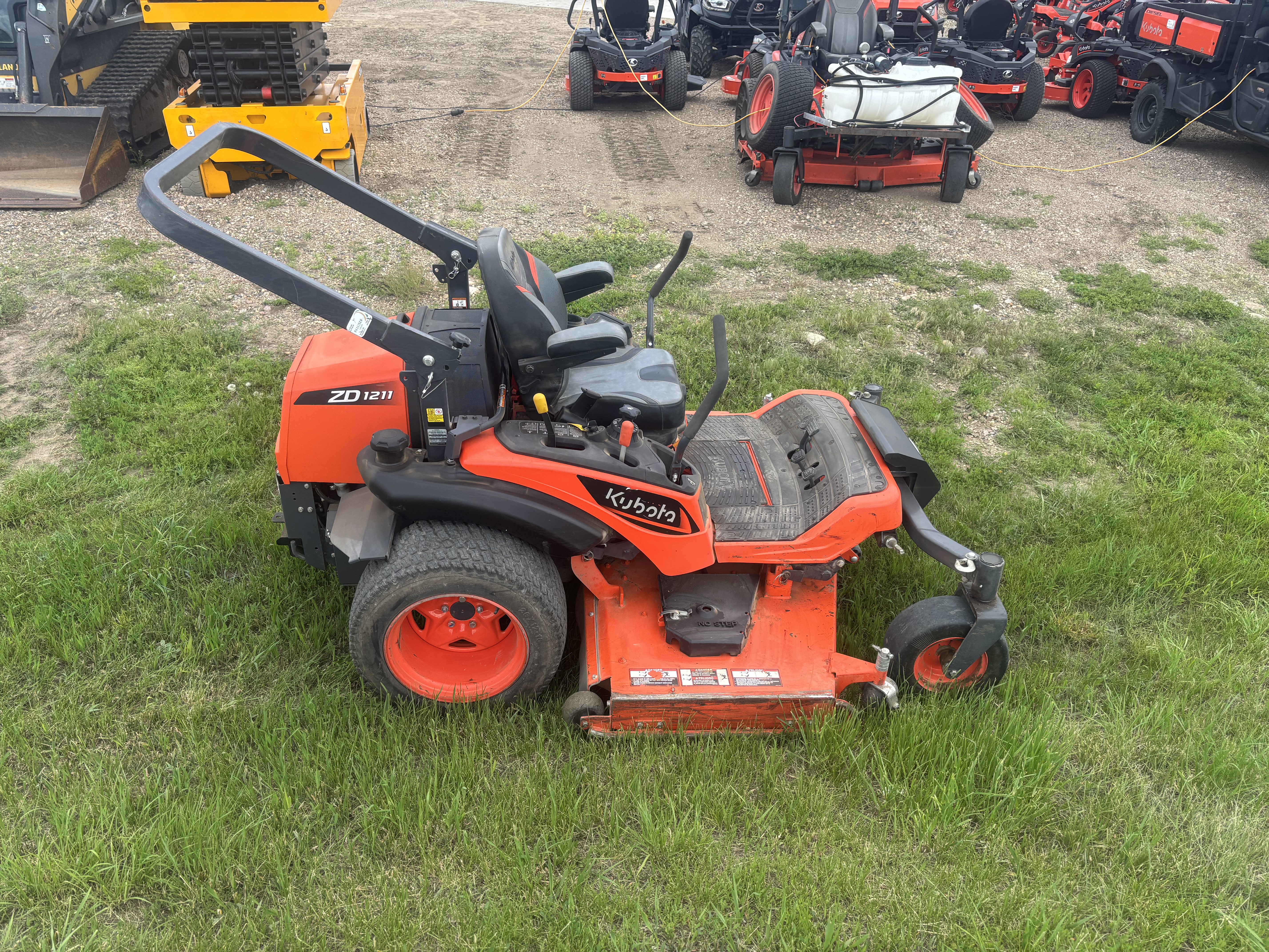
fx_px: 953
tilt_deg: -26.8
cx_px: 634
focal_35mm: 26
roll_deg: +0.7
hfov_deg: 67.3
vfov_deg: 53.1
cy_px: 476
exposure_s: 1/951
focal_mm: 5.96
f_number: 1.6
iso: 50
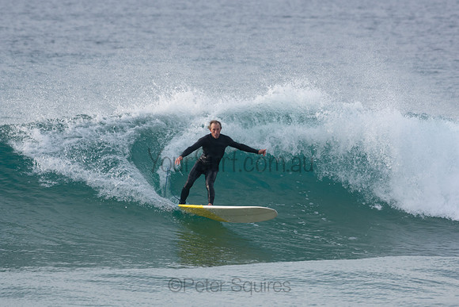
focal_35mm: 480
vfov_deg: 2.9
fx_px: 6121
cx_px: 230
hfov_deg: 4.3
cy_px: 154
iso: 560
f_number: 5.6
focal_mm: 320
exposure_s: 1/1600
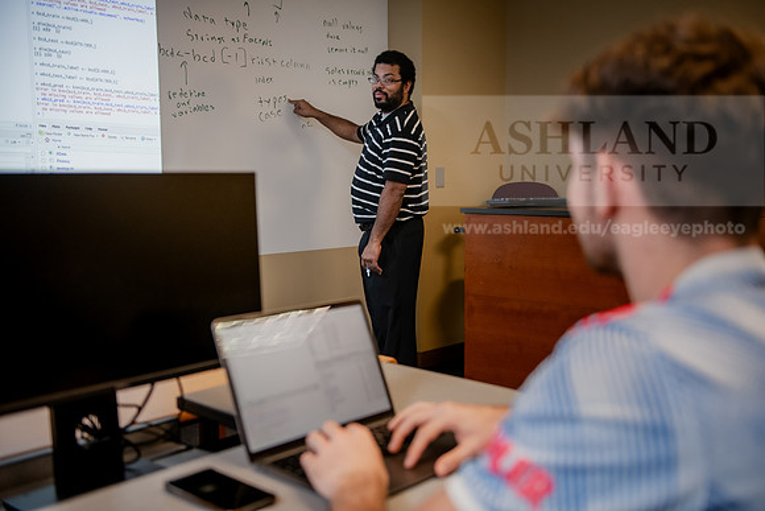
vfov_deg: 35.1
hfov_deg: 50.7
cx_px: 382
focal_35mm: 38
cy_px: 256
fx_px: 808
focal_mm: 38
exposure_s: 1/200
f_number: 2.8
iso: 1000
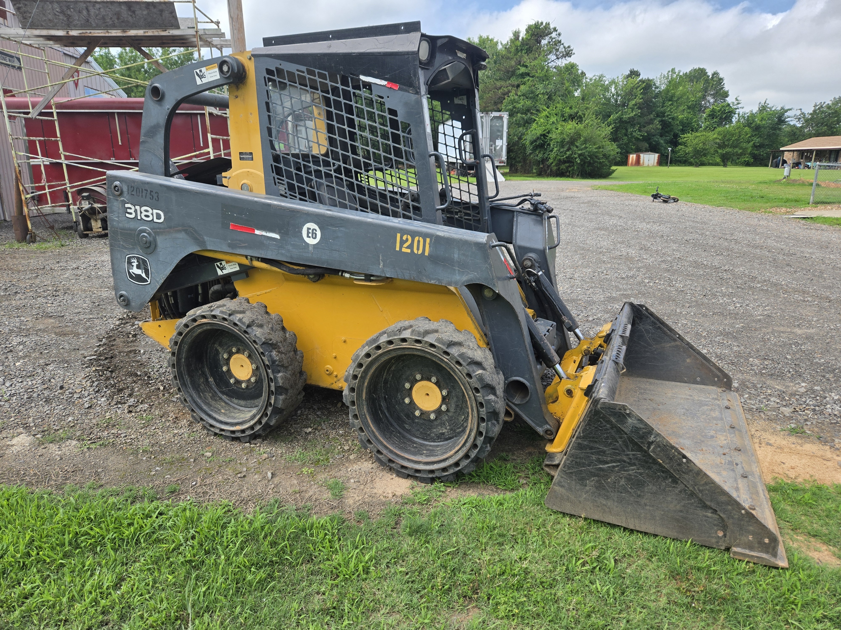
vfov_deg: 58.9
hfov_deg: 73.9
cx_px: 420
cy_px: 315
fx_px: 559
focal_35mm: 23
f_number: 1.8
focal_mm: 5.4
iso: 64
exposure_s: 1/2921
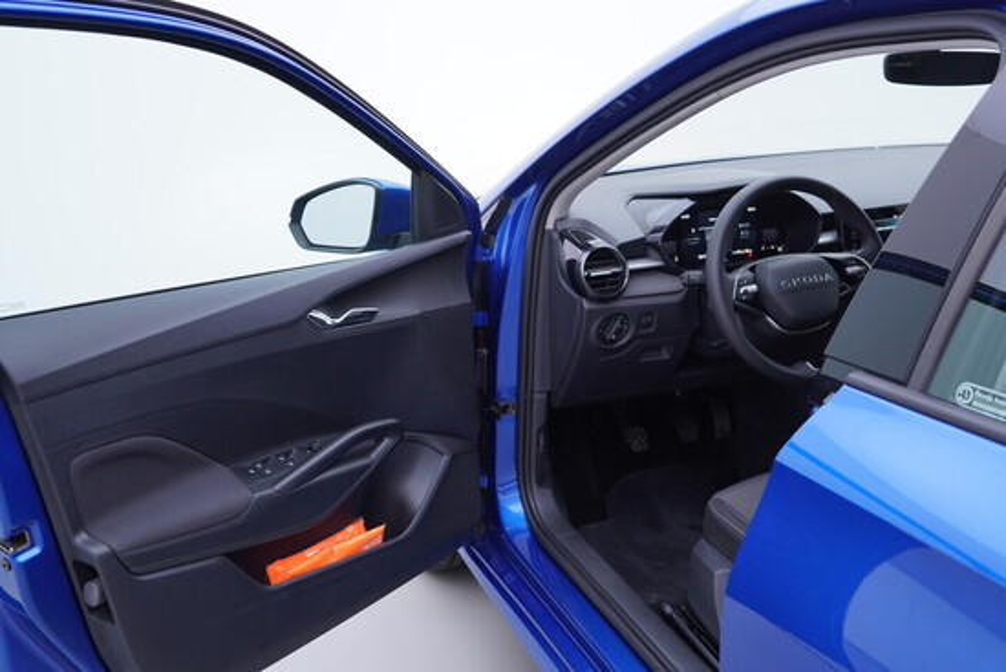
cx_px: 503
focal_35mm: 36
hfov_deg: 53.1
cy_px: 336
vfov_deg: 36.9
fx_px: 1006
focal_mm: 24
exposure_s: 1/50
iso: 125
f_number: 3.2
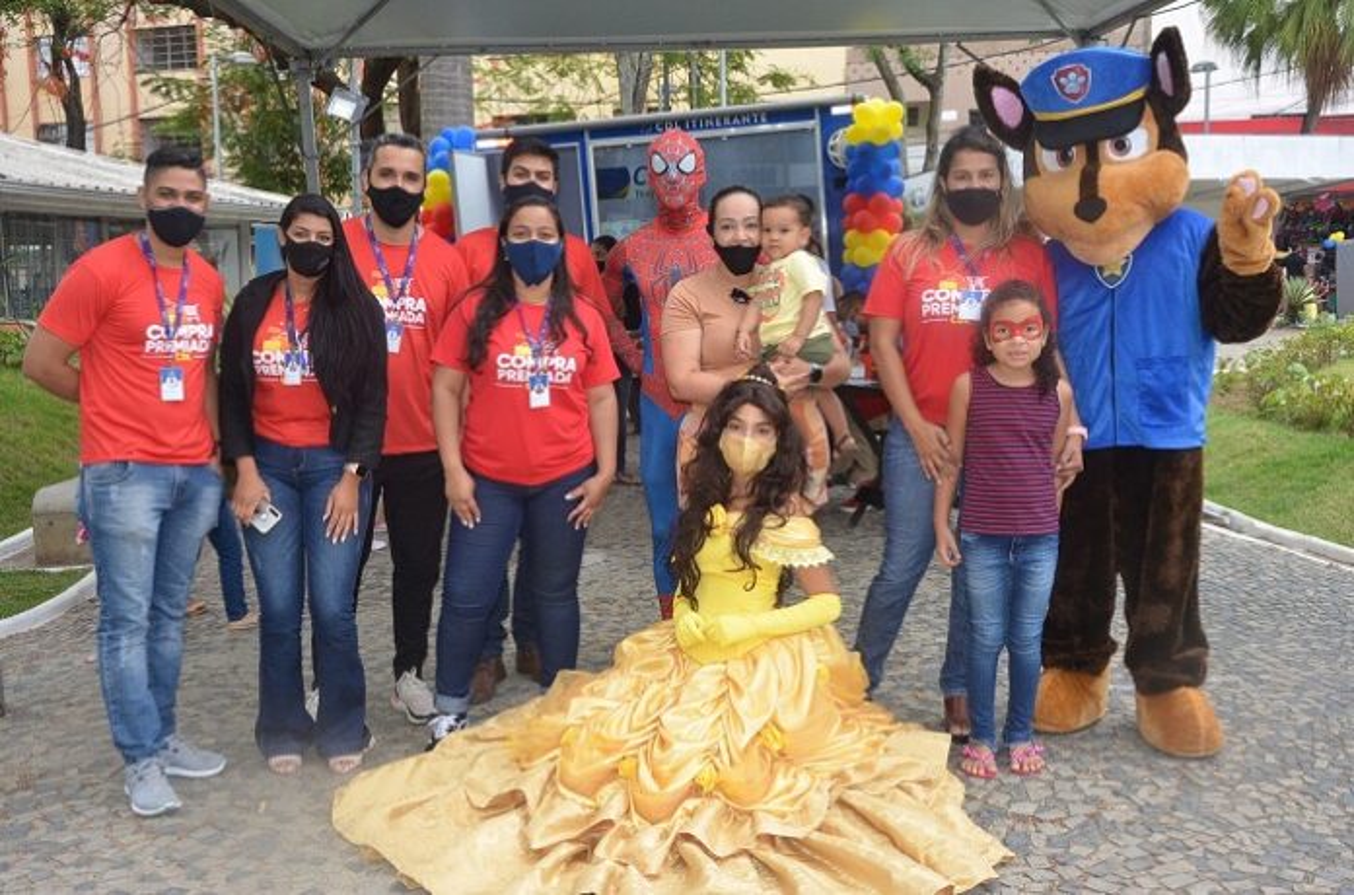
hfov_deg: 53.3
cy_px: 448
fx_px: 1350
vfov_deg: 36.7
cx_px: 677
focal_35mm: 36
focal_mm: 24
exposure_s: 1/250
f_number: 6.3
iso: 400
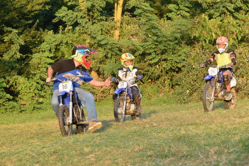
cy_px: 83
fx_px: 1591
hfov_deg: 8.9
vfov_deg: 6.0
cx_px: 124
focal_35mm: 230
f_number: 14
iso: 1600
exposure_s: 1/250
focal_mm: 230
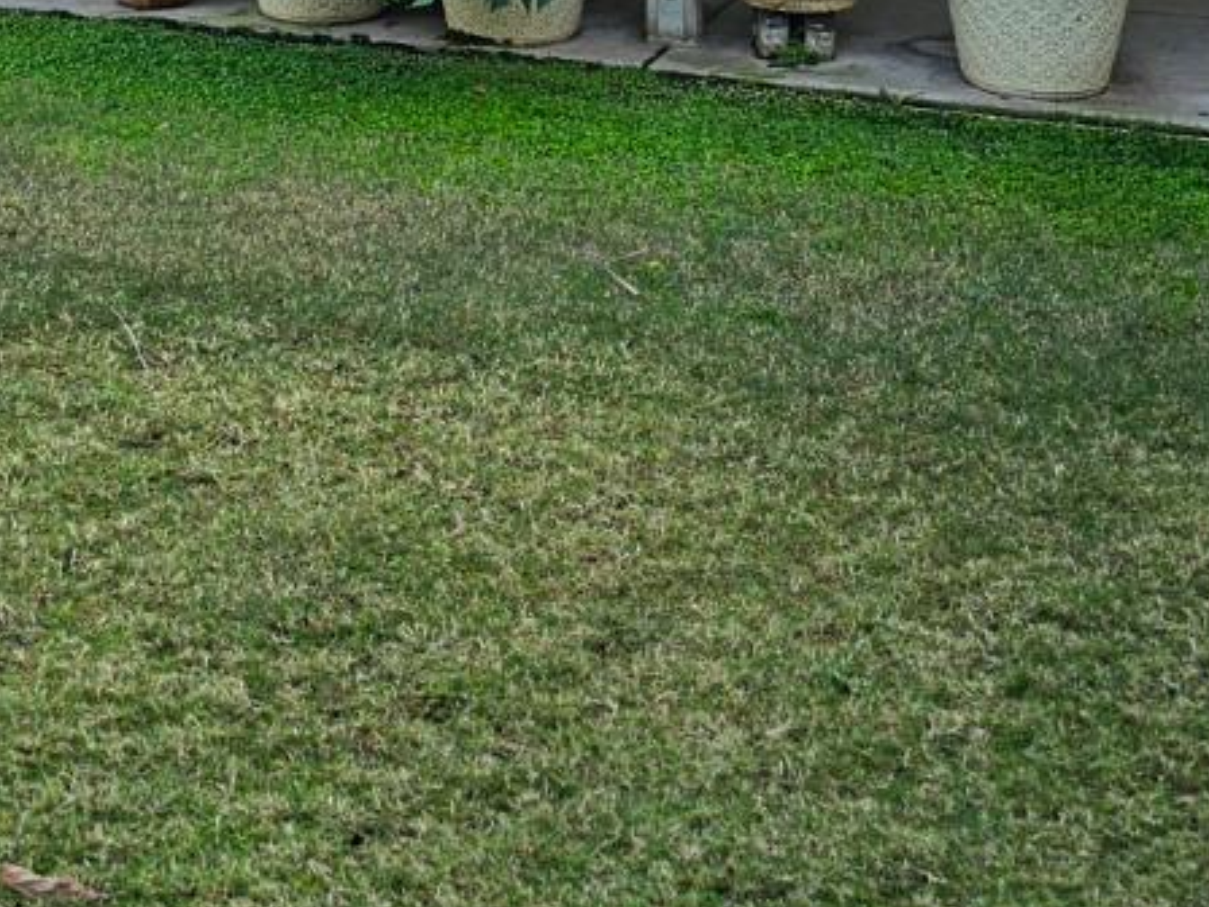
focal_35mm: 77
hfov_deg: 25.1
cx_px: 329
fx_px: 2689
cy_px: -390
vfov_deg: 17.5
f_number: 1.7
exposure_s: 1/120
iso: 12
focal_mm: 6.3
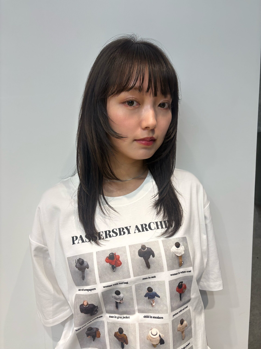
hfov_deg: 53.1
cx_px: 130
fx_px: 261
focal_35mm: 26
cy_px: 174
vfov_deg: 67.3
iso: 64
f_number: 1.6
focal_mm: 5.96
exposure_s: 1/100
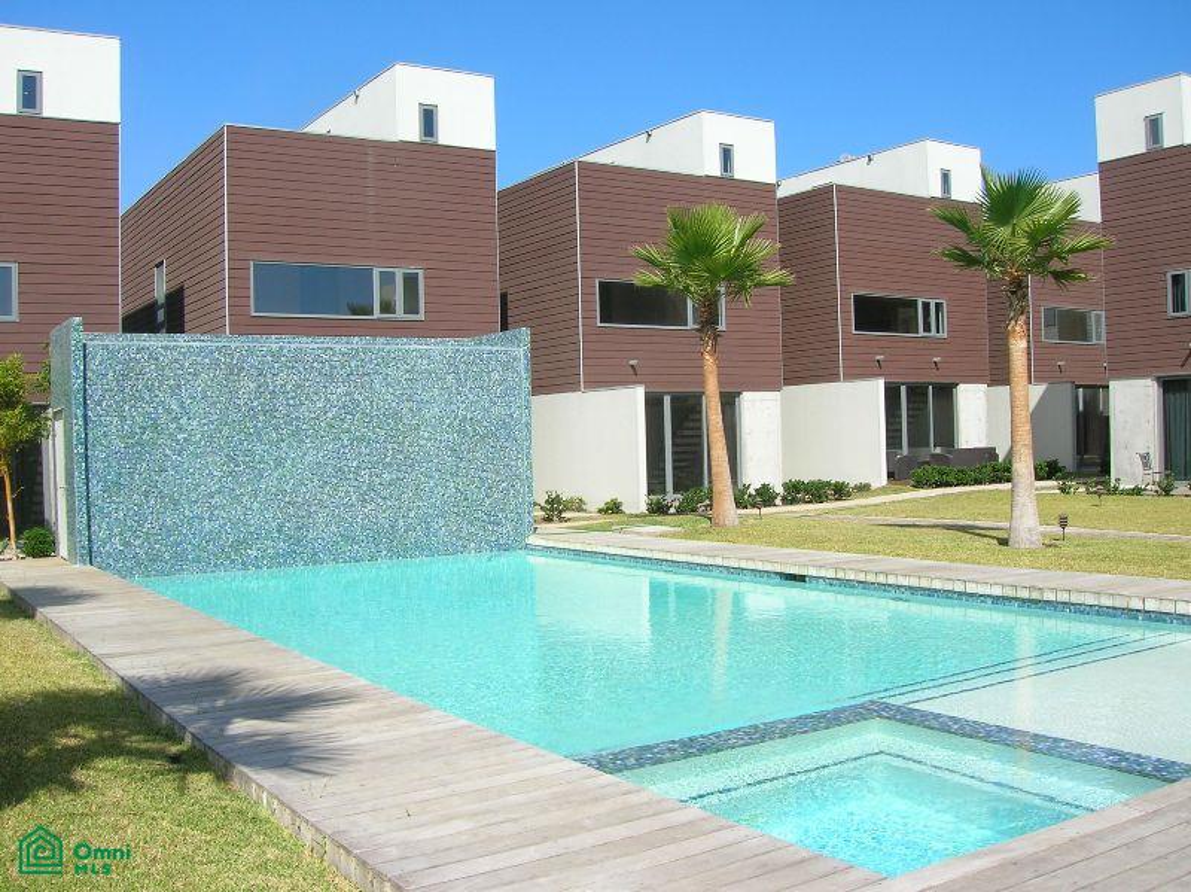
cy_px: 446
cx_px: 596
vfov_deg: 41.8
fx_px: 1169
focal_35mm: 34
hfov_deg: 54.0
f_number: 4.9
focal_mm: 5.7
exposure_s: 1/397
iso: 50
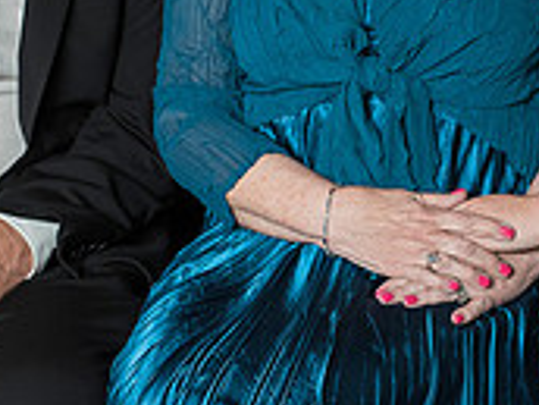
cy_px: -150
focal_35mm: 219
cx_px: 403
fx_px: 3410
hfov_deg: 9.0
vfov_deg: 6.7
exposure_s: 1/125
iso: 1000
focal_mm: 58
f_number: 5.6
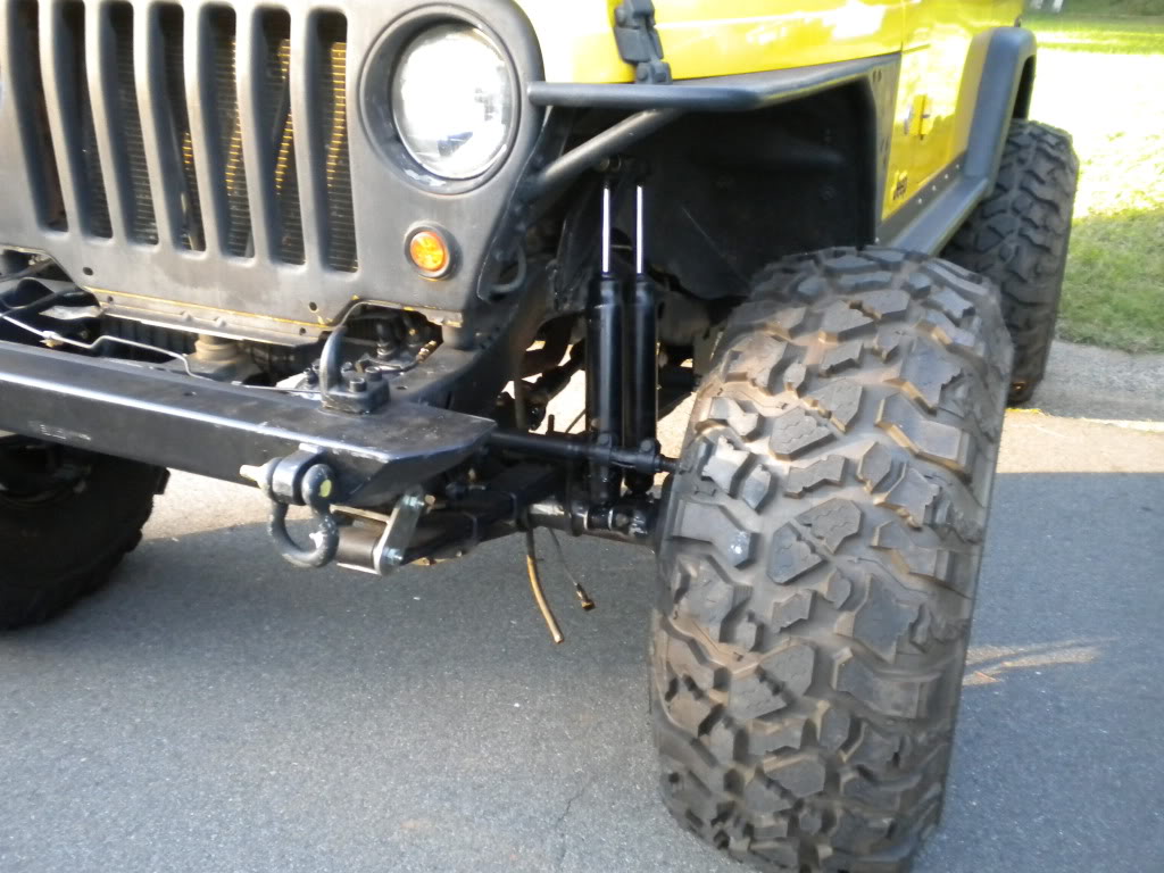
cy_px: 436
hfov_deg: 52.6
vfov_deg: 40.7
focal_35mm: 35
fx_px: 1177
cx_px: 582
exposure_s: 1/220
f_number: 3.1
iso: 400
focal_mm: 6.3
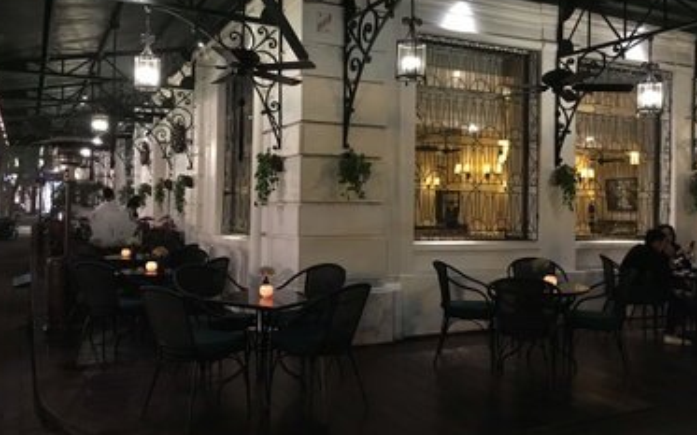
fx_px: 627
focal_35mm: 33
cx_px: 348
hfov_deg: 58.2
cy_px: 192
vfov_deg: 38.3
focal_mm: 4.15
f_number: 2.2
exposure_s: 1/17
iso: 320
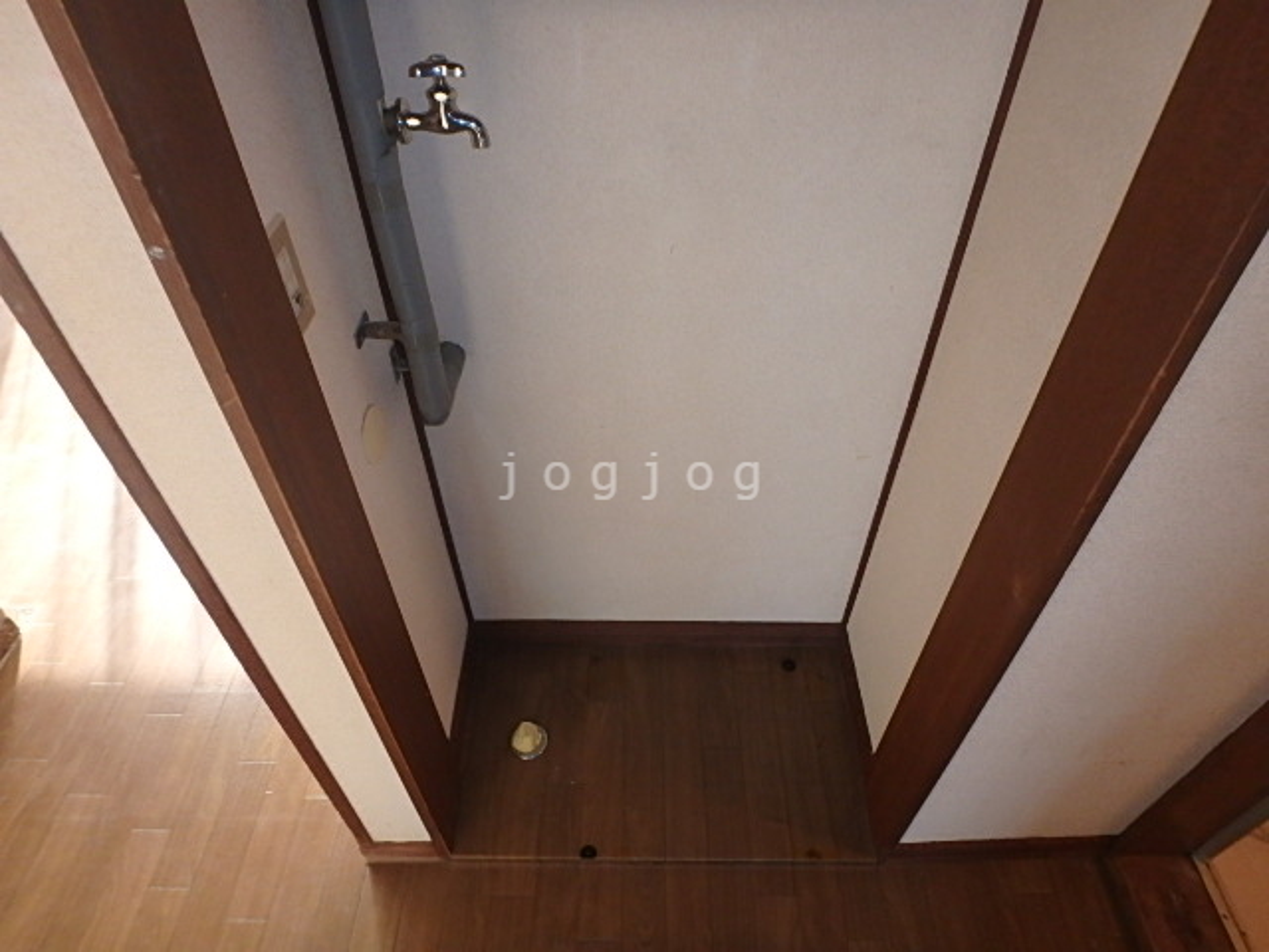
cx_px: 634
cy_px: 476
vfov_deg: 63.4
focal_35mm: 21
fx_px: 770
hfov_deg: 79.0
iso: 400
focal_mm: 3.7
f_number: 3.5
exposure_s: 1/30
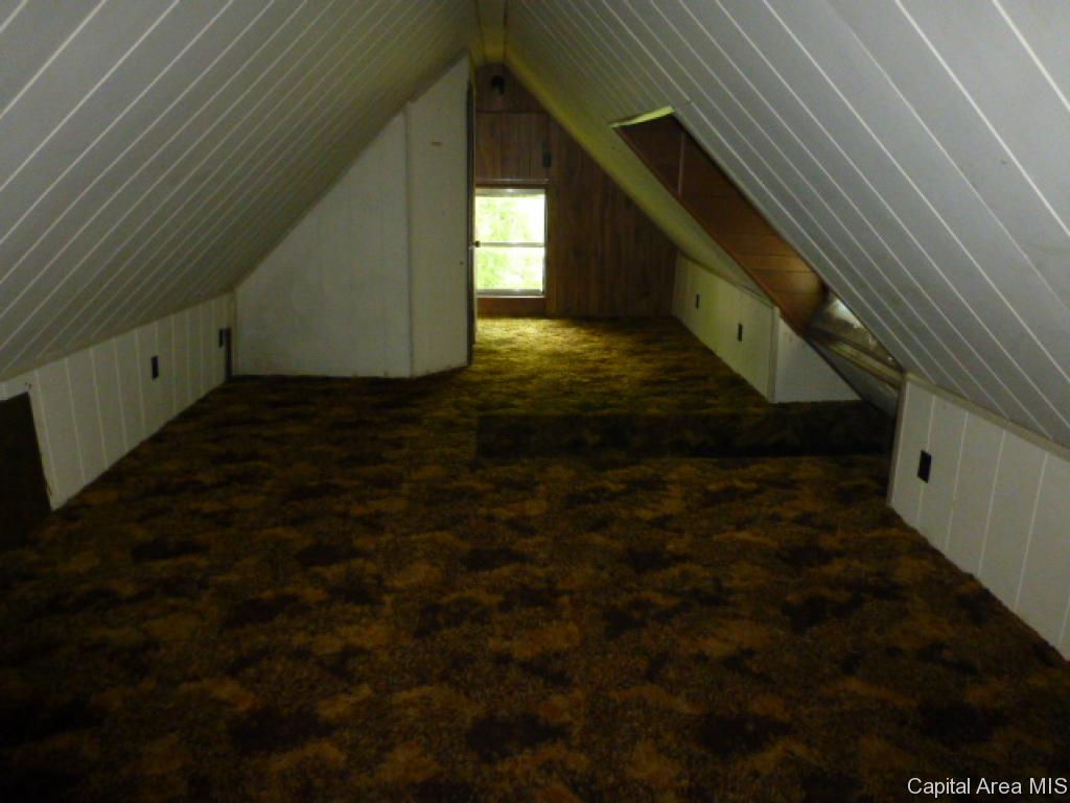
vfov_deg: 56.9
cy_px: 402
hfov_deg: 71.6
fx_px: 742
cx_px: 535
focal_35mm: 24
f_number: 3.3
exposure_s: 1/60
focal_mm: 4.3
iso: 800
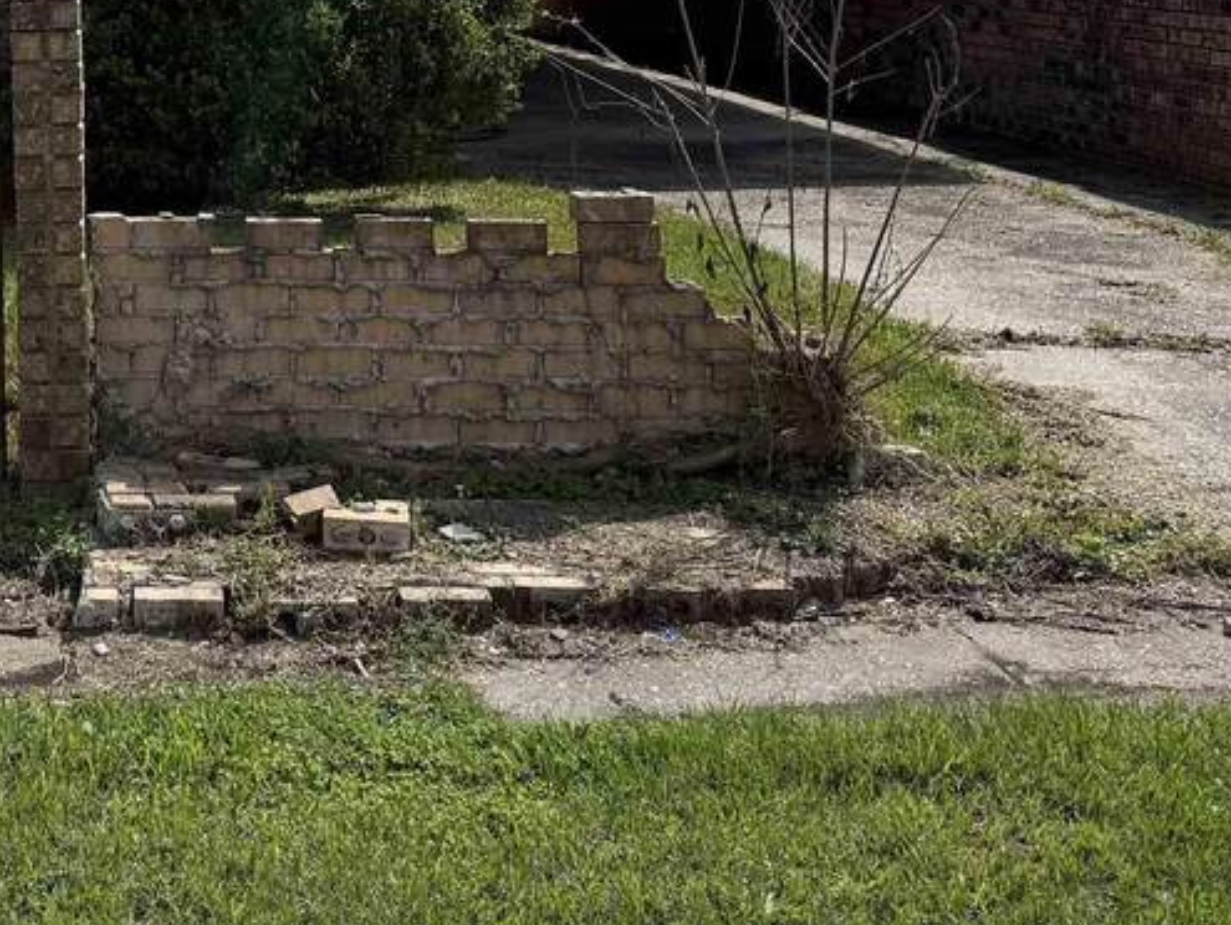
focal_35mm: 62
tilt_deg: +1.5
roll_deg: +0.5
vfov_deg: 22.3
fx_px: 2206
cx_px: 70
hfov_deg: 29.6
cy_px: -114
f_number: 1.78
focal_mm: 6.76
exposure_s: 1/9091
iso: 100
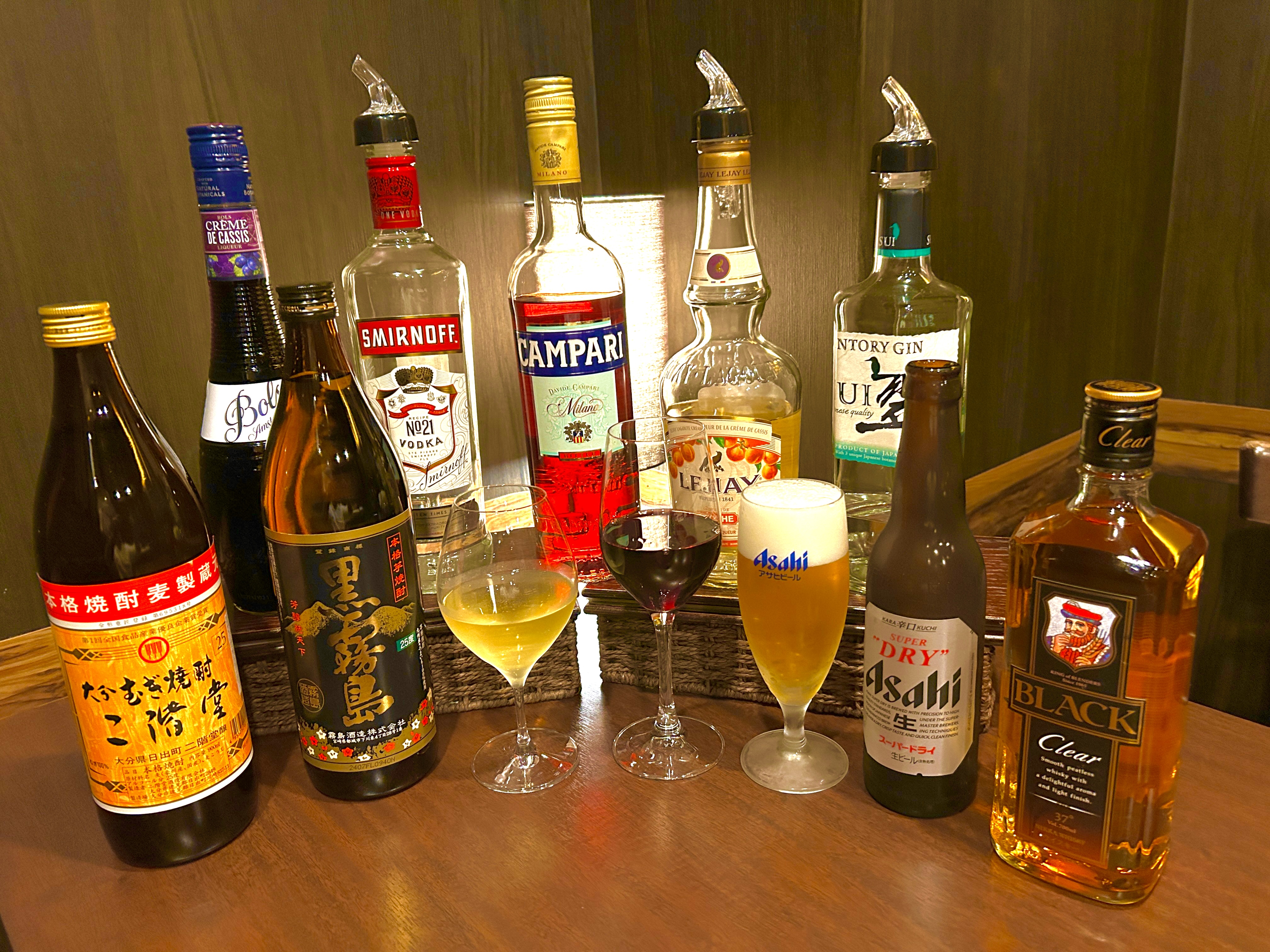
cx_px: 635
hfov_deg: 67.3
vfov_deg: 53.1
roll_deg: +3.7
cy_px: 476
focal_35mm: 26
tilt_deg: -15.5
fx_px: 954
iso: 500
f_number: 1.5
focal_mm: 5.7
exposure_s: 1/30
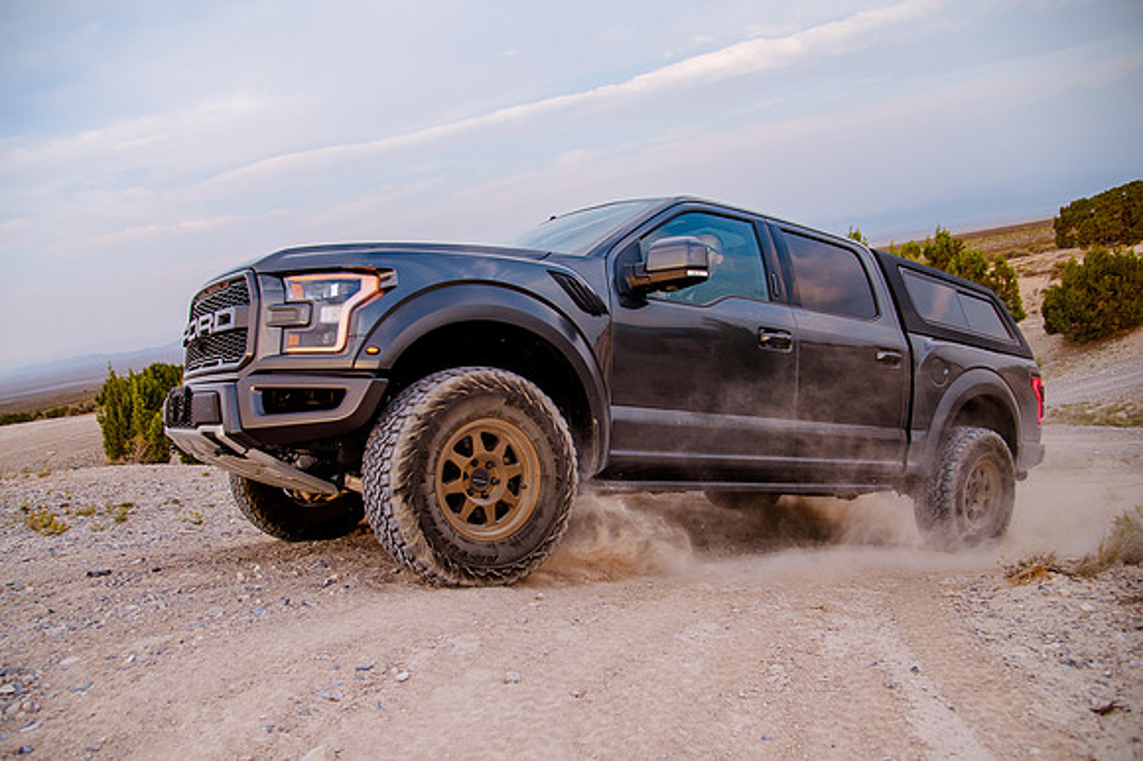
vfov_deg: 48.9
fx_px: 835
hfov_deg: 68.7
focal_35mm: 26
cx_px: 549
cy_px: 417
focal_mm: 24
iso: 200
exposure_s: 1/500
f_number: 4
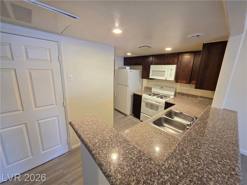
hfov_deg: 106.2
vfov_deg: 89.9
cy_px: 92
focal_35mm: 13
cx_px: 124
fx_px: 93
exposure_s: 1/60
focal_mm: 2.2
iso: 500
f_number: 1.9
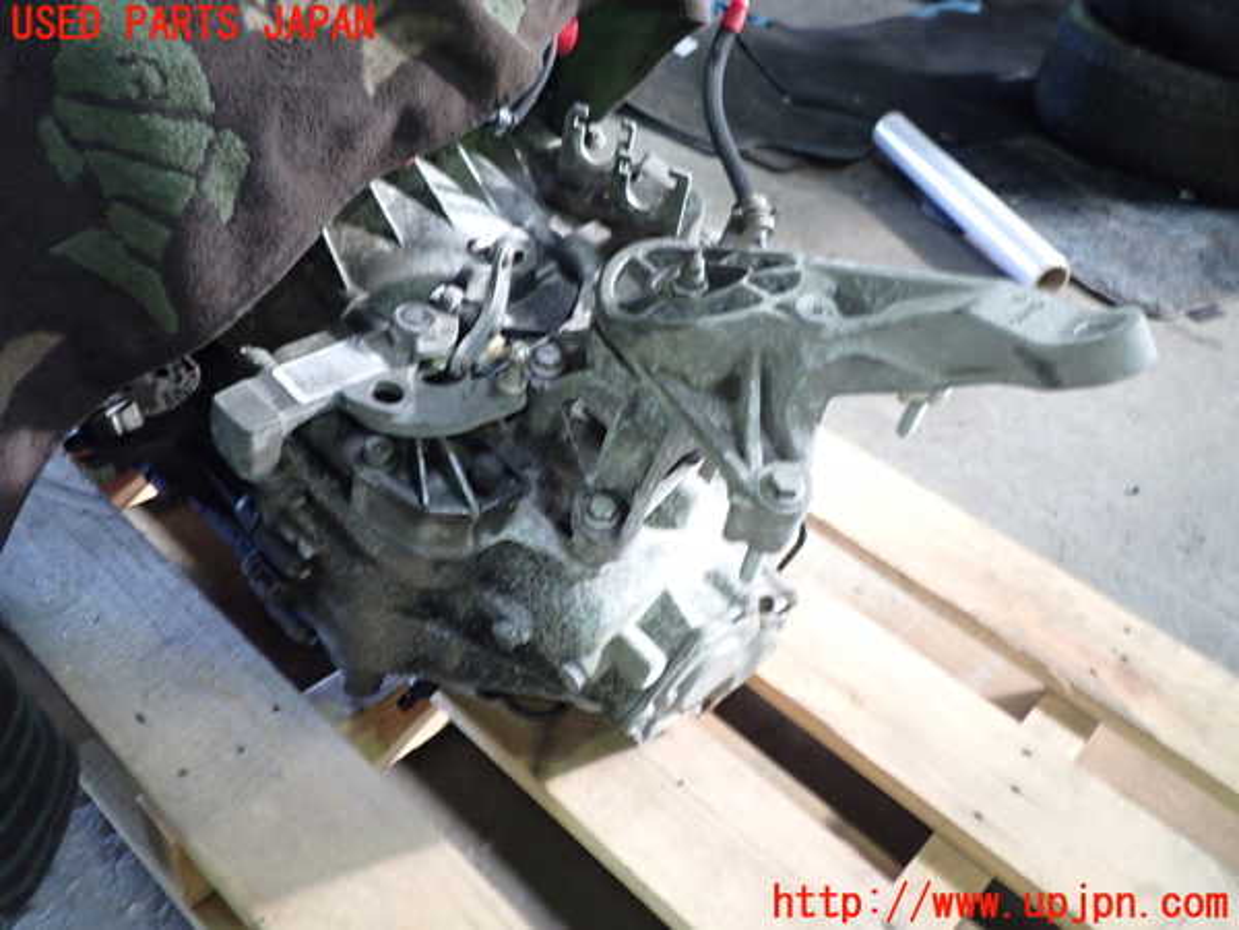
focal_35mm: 30
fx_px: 1074
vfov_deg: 46.8
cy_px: 465
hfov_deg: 60.0
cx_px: 620
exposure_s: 1/30
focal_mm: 5.4
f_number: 2.3
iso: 400
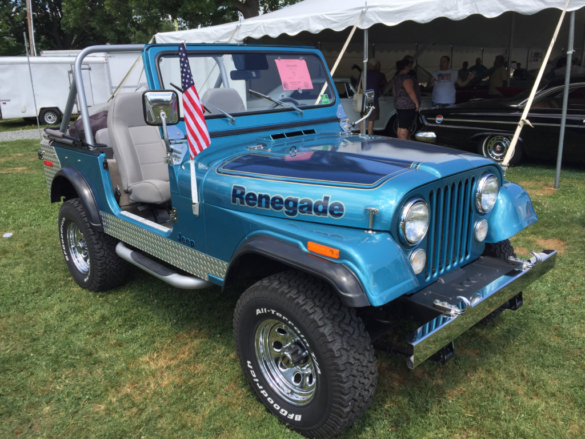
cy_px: 220
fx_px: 490
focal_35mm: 29
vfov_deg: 48.2
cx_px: 292
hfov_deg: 61.7
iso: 32
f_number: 2.2
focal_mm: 4.15
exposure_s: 1/989
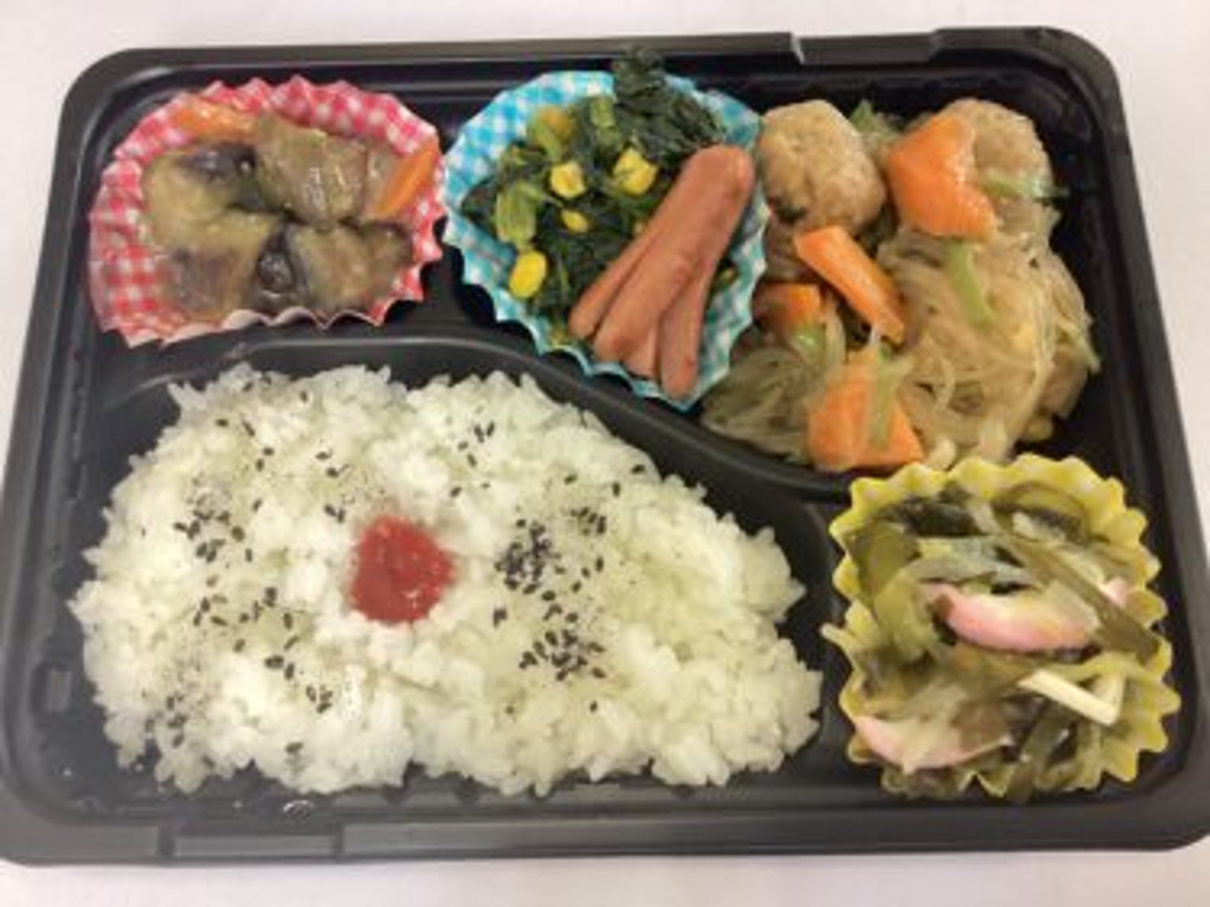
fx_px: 1083
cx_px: 605
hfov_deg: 58.4
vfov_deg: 45.4
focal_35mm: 31
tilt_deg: -74.5
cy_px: 454
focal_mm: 3.3
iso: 320
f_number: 2.4
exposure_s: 1/40
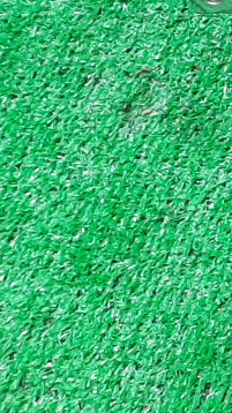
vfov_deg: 17.4
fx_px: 1249
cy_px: -159
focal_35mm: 114
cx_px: 756
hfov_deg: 8.4
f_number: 1.7
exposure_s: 1/50
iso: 148
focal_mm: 3.93
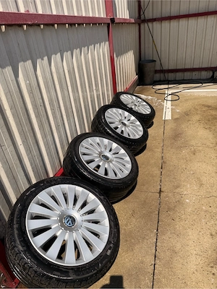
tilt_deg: -27.7
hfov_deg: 56.8
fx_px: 201
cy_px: 144
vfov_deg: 71.6
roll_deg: +6.0
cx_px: 108
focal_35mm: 24
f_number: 1.78
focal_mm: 6.76
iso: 80
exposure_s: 1/5714
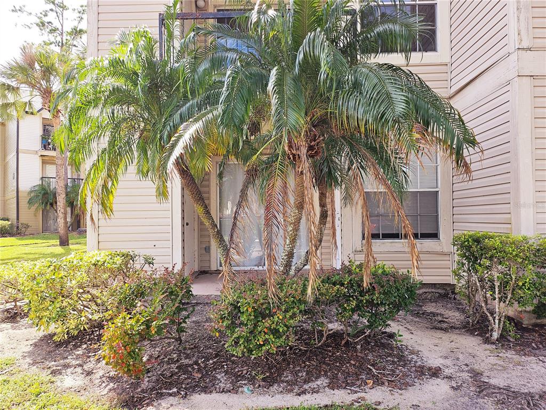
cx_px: 273
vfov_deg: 56.8
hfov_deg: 71.6
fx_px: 379
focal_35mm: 24
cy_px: 205
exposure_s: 1/769
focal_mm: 5
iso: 50
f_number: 1.8
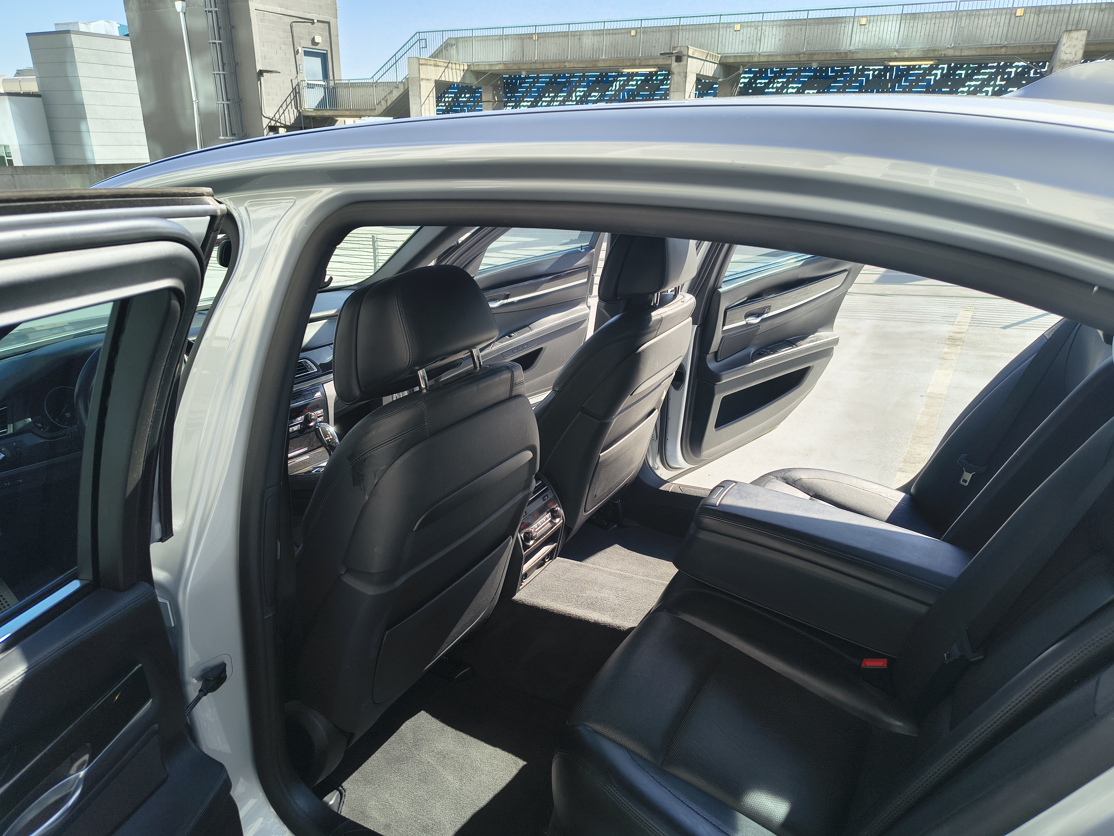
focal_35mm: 24
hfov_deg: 71.6
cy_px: 418
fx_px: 772
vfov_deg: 56.8
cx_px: 557
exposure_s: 1/822
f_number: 1.8
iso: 101
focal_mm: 5.56
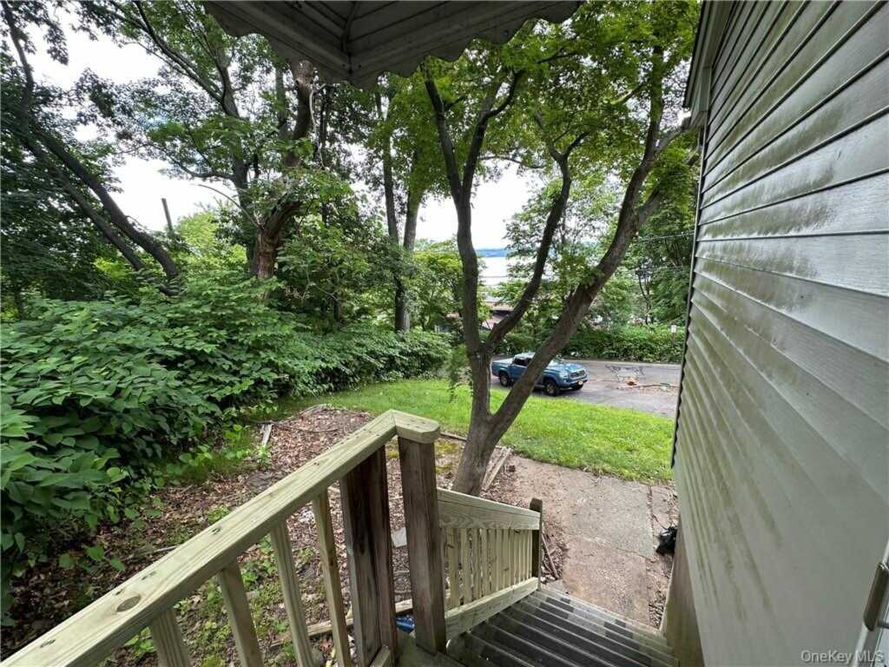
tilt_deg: -10.5
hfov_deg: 102.1
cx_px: 444
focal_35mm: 14
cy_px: 334
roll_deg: +2.3
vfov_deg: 85.7
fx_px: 360
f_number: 2.2
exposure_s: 1/111
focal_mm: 2.22
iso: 40
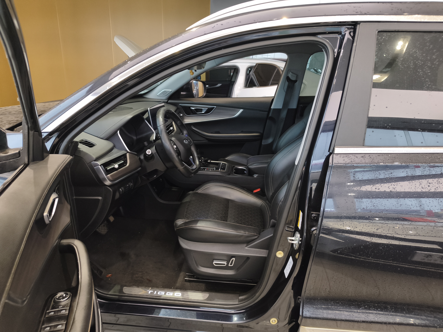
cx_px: 222
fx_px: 294
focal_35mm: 23
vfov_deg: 58.9
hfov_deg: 73.9
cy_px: 166
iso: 400
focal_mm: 5.56
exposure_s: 1/50
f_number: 1.88
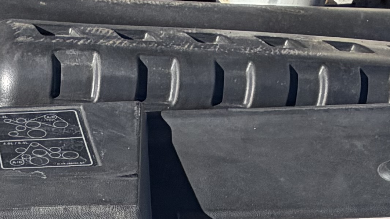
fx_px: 848
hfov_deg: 23.6
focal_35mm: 82
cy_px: 618
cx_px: -80
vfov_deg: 10.9
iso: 32
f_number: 2.2
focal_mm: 2.22
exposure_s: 1/770
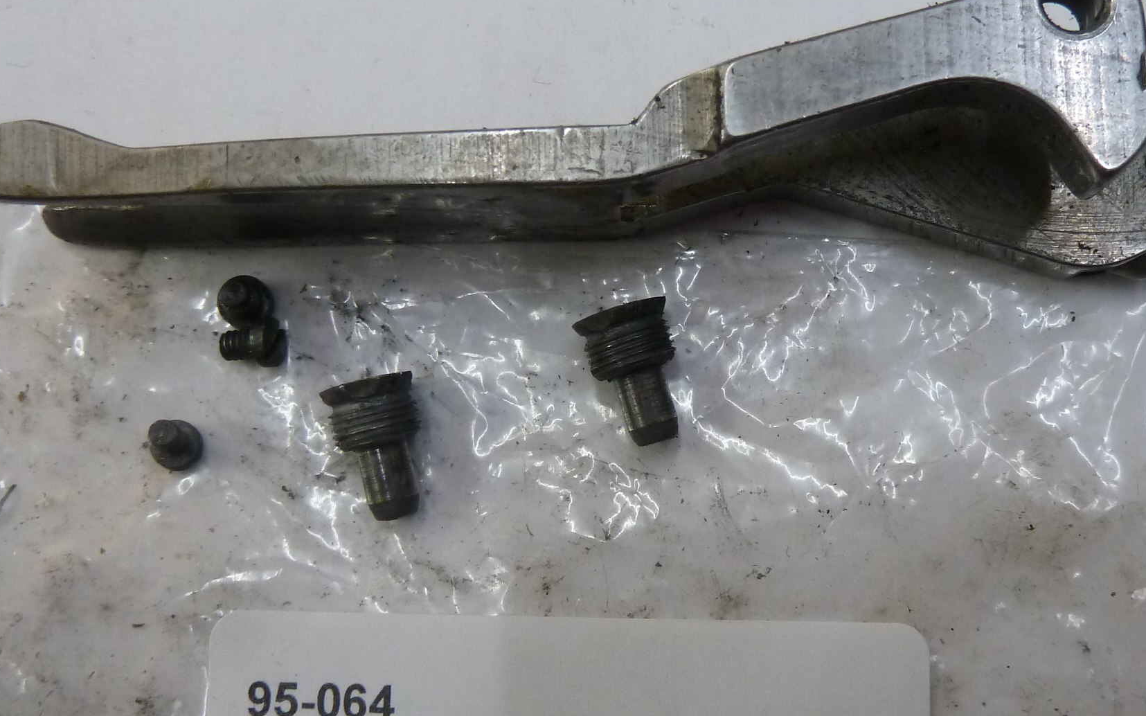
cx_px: 632
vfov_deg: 31.1
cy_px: 456
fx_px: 1280
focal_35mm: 41
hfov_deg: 48.1
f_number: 3.3
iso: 200
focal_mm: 4.1
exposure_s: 1/30
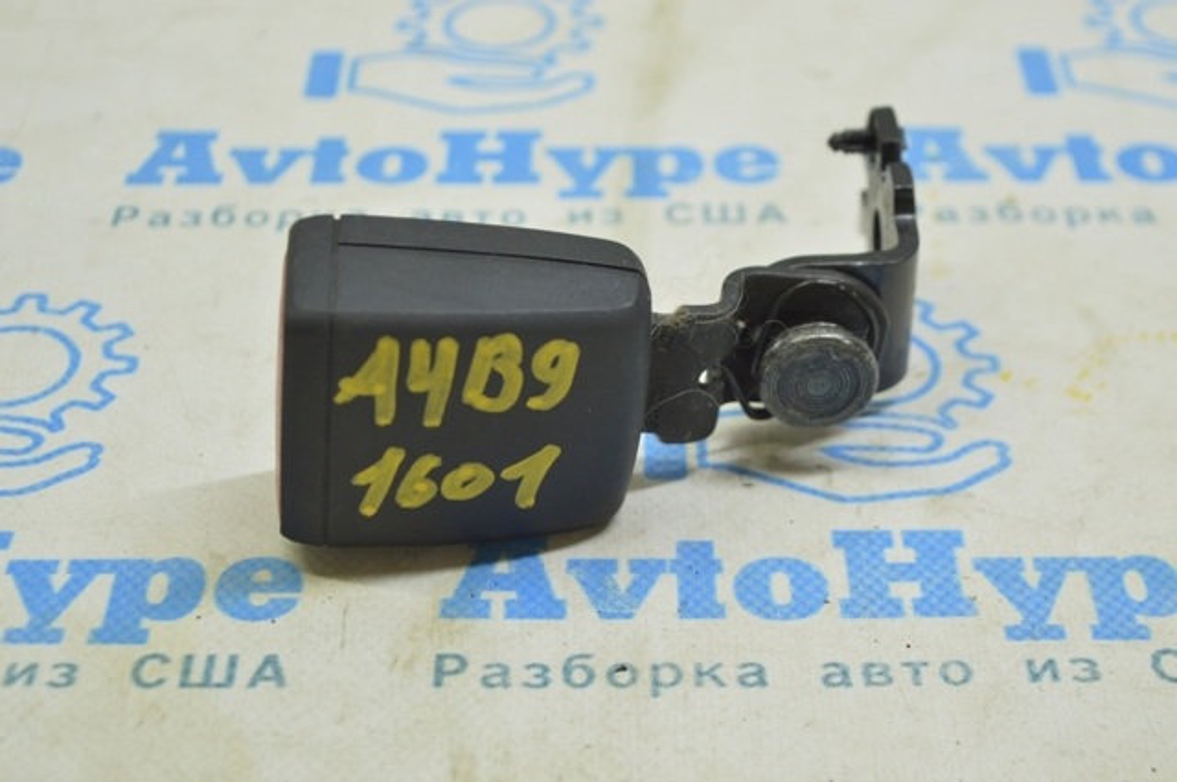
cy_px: 391
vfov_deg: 18.9
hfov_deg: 28.1
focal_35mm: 72
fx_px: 2351
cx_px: 588
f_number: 5.6
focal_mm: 48
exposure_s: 1/20
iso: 400
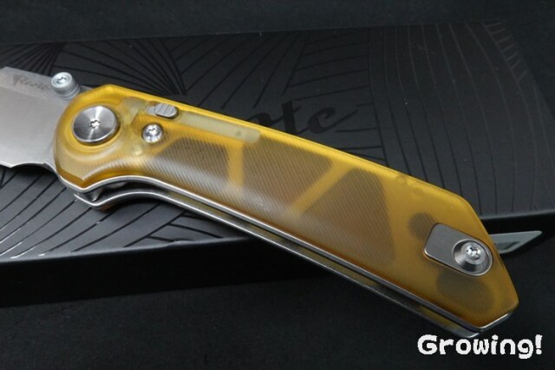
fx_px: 447
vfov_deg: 44.9
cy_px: 185
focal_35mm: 29
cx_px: 278
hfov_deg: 63.7
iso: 2000
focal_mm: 10.83
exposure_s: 1/30
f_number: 11
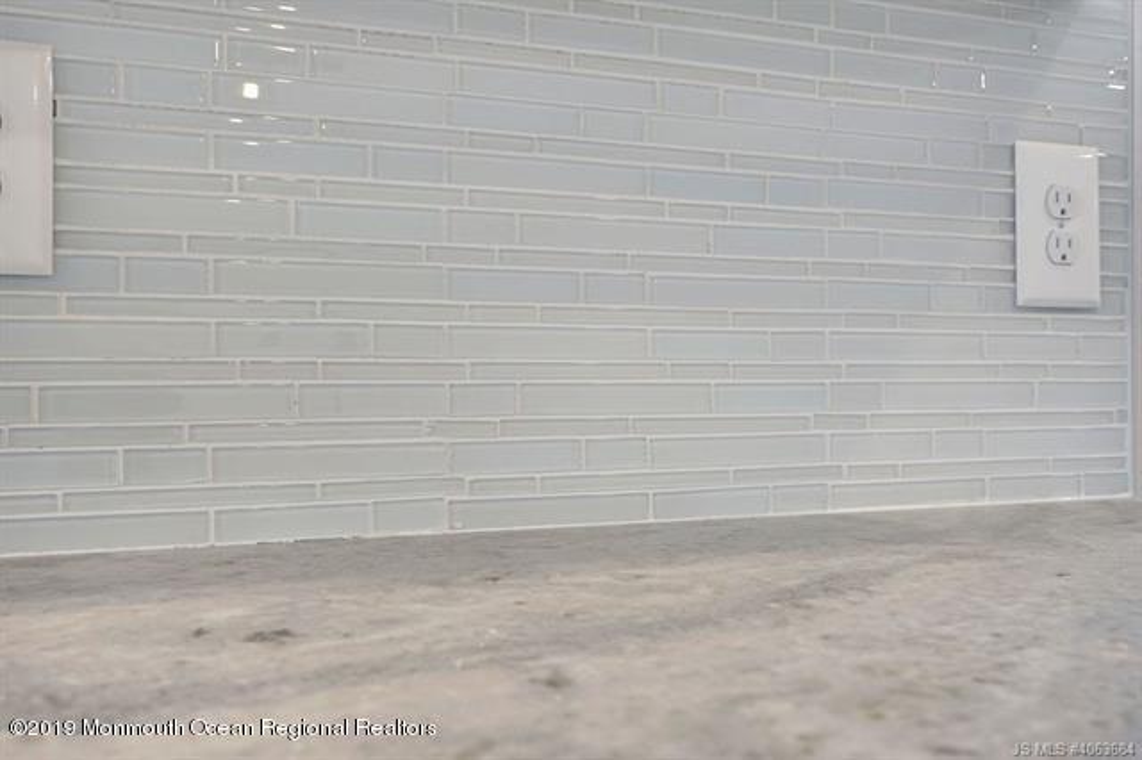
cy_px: 380
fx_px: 1110
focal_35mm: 35
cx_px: 571
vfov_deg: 37.8
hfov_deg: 54.5
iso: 200
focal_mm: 35
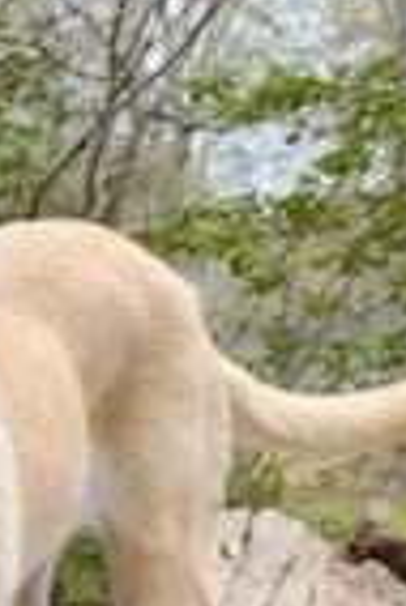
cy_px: 674
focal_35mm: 101
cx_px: -530
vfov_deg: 19.3
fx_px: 1704
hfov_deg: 11.5
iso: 50
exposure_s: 1/180
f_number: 1.8
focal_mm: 6.4
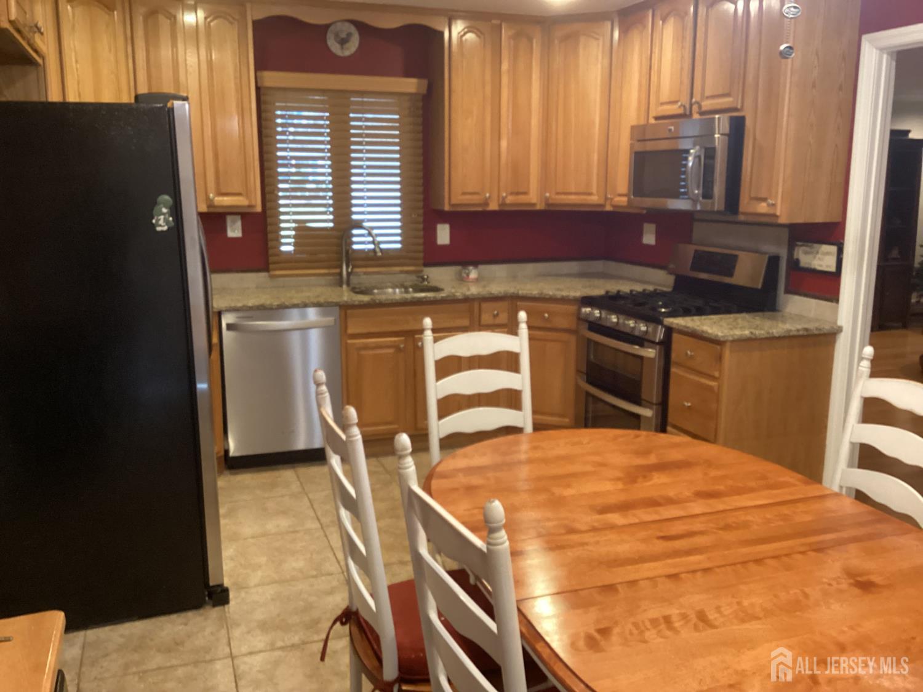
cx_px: 462
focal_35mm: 31
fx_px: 827
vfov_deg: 45.4
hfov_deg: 58.4
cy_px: 346
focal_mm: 3.3
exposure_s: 1/40
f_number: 2.4
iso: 320
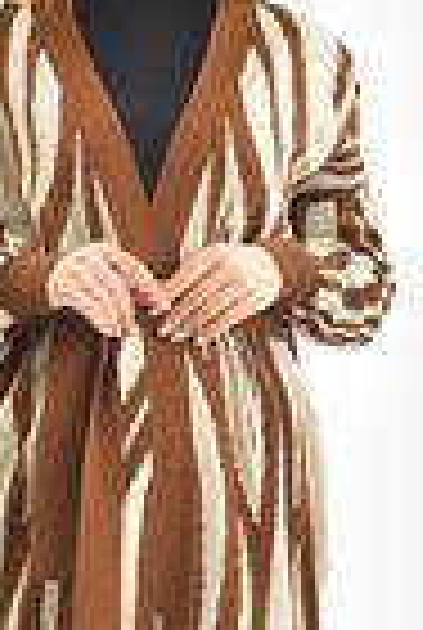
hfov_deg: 7.7
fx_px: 3139
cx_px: 90
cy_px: 538
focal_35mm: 179
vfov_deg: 11.4
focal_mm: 56
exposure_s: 1/160
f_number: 6.3
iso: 100
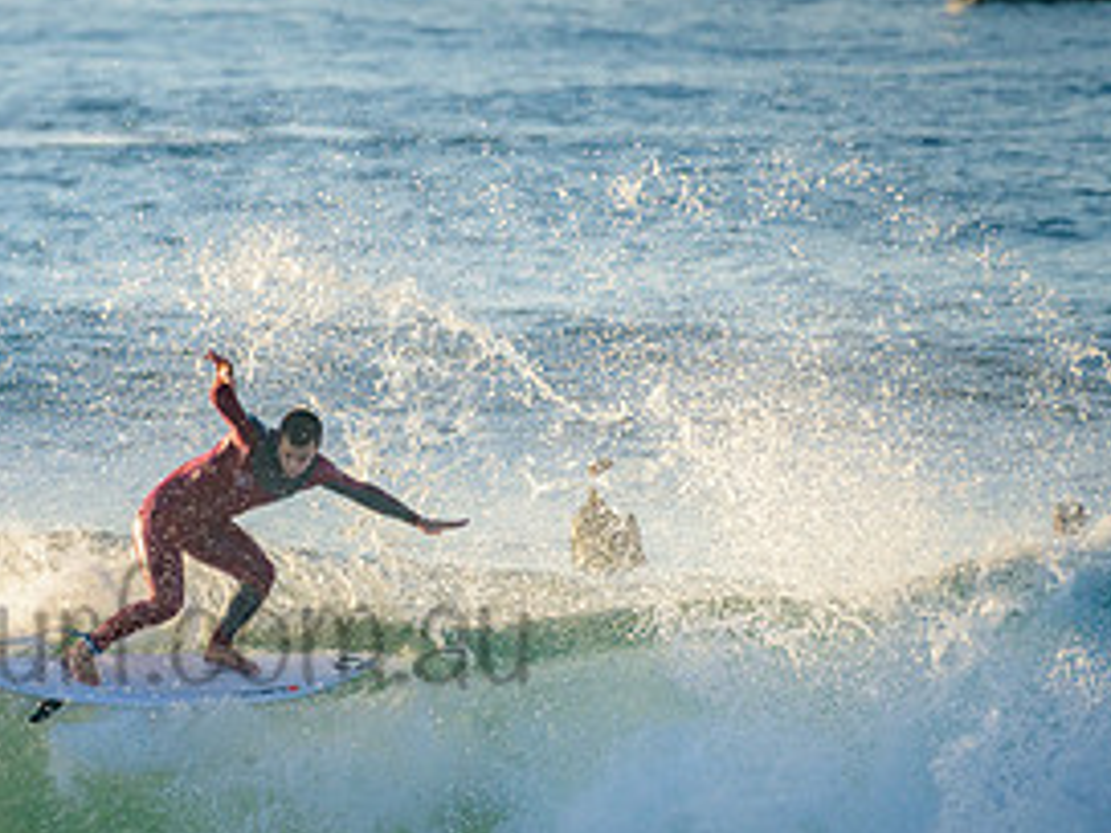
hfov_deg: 1.9
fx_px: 32962
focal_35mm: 1027
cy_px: 590
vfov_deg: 1.4
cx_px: 98
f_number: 5.6
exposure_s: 1/2000
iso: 450
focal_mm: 500
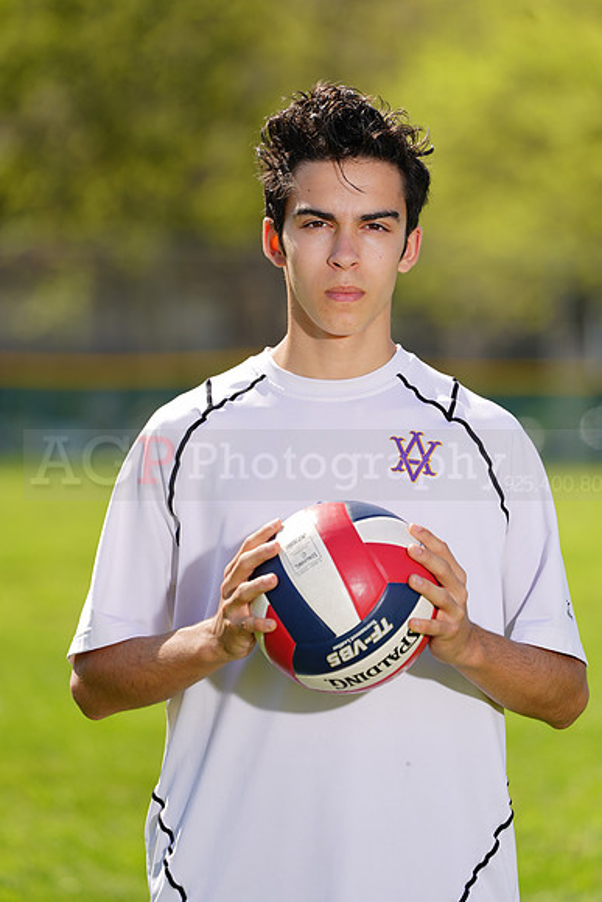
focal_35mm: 342
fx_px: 8573
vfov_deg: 6.0
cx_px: 301
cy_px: 451
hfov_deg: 4.0
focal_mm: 342
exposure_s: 1/200
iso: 64
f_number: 7.1
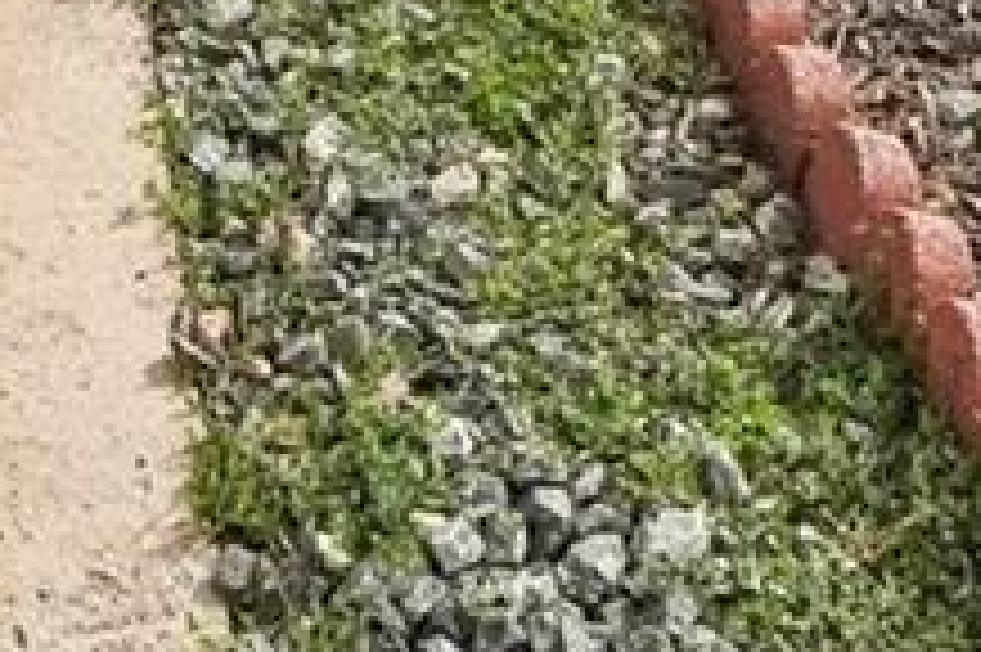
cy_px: -1700
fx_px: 2995
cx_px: 90
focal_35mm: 110
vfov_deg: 8.6
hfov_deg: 18.3
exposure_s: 1/2500
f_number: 8
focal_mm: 10
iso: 800
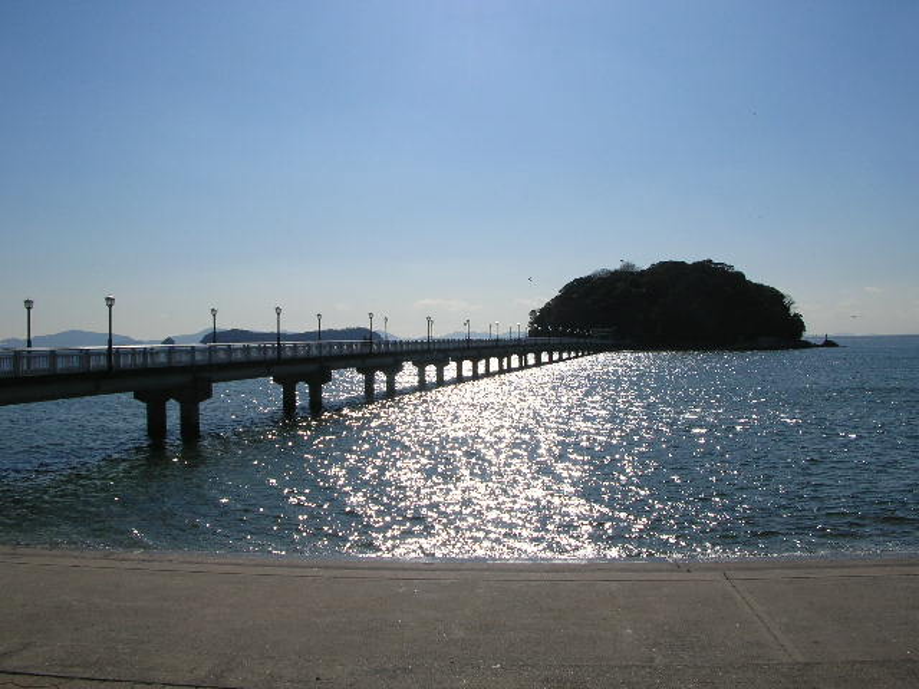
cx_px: 460
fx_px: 929
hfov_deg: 52.6
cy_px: 344
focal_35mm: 35
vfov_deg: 40.7
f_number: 5.6
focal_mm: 5.8
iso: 50
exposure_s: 1/1348
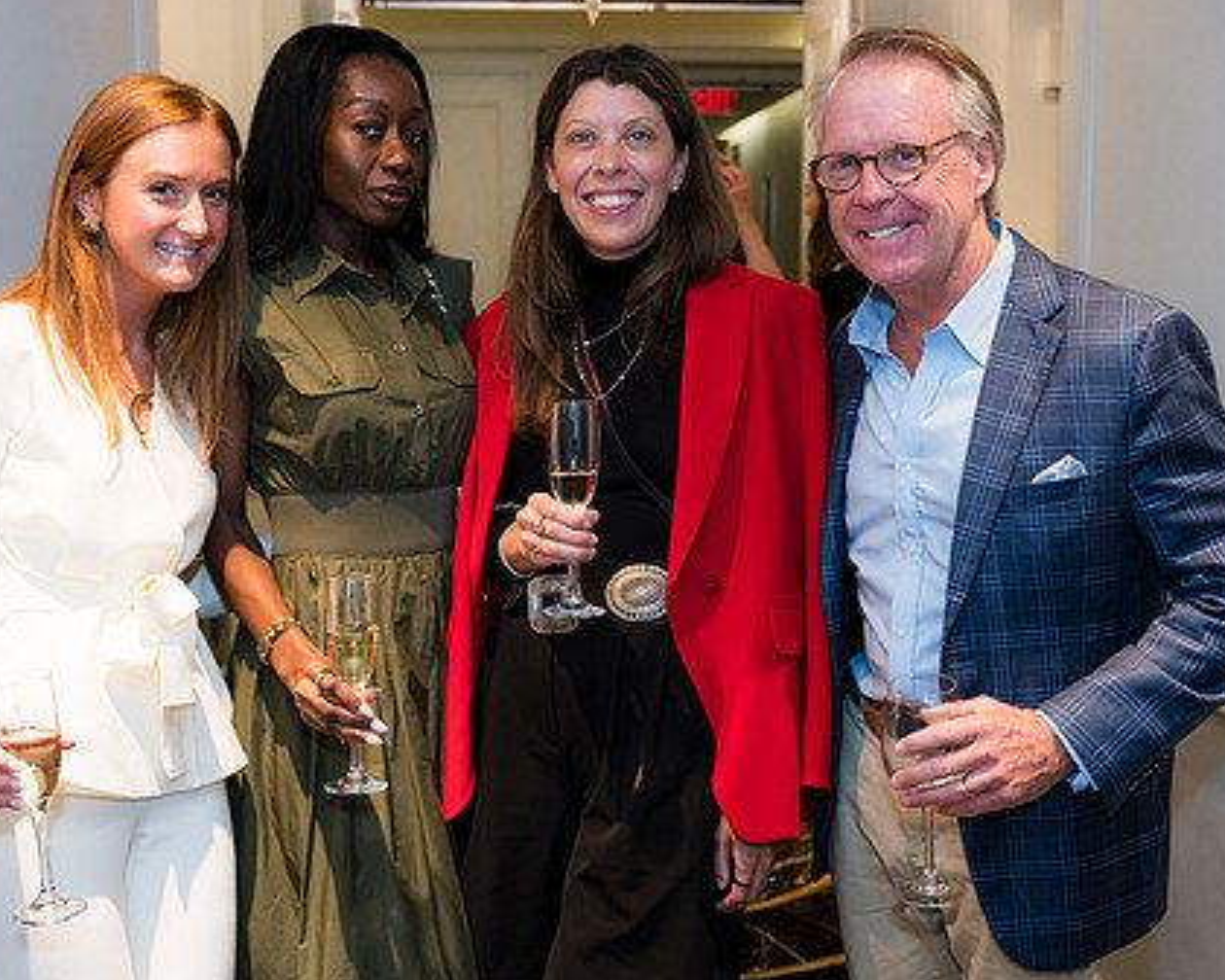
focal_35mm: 48
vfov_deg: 31.4
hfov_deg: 38.8
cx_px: 615
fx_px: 1740
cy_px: 456
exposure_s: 1/125
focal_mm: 37
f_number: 4
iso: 1250
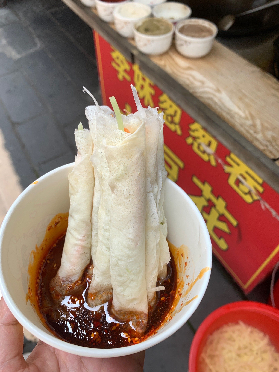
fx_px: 279
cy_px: 186
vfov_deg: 67.3
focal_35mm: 26
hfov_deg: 53.1
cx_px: 140
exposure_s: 1/349
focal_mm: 4.25
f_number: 1.8
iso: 25
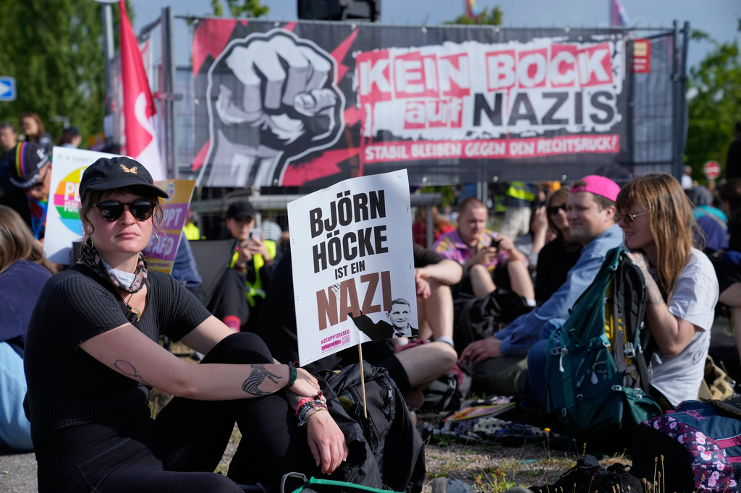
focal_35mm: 66
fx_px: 1358
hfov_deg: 30.5
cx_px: 370
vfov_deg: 20.6
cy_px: 246
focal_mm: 66
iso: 640
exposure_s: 1/6400
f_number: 4.5
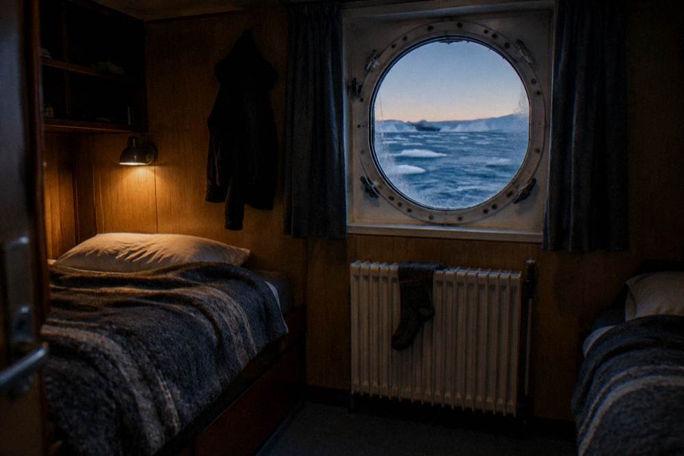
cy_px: 228
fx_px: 931
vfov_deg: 27.5
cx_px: 342
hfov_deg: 40.4
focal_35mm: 49
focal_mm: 49
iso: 6400
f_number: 9
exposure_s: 1/25
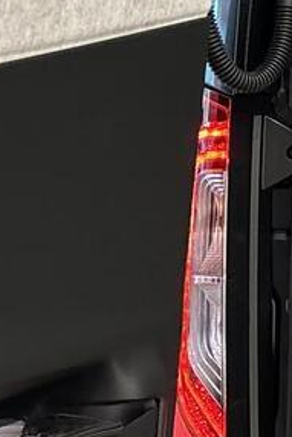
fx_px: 1653
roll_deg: -1.0
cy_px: -43
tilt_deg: +2.3
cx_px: 910
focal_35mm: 136
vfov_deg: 14.7
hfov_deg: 8.3
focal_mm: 5.96
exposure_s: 1/50
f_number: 1.6
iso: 160
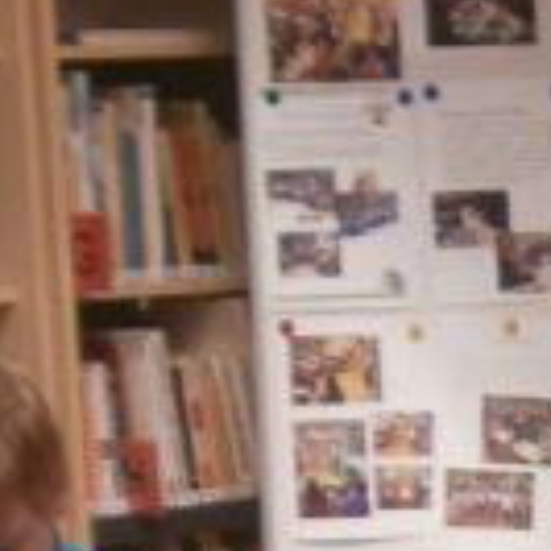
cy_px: 990
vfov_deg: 7.0
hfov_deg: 6.9
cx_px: 1177
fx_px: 4412
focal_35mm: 245
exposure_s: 1/200
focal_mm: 8.1
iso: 100
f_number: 3.8
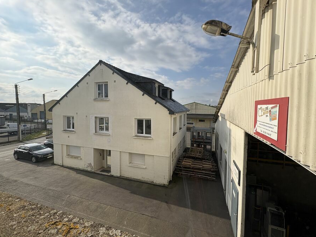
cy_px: 113
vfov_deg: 81.7
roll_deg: +0.4
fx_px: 137
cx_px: 162
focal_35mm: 15
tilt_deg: -2.3
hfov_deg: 98.2
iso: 50
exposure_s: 1/2415
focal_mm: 2.22
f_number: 2.2
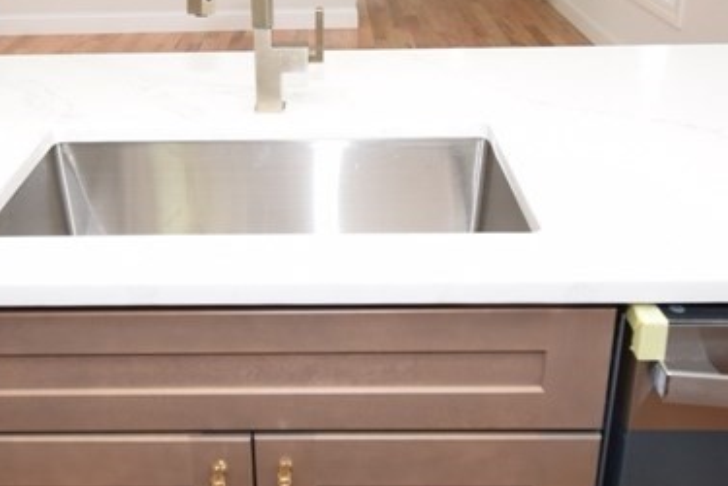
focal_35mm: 41
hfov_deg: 47.2
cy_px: 153
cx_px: 293
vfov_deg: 32.3
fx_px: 829
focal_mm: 10
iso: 400
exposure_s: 1/125
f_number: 5.6
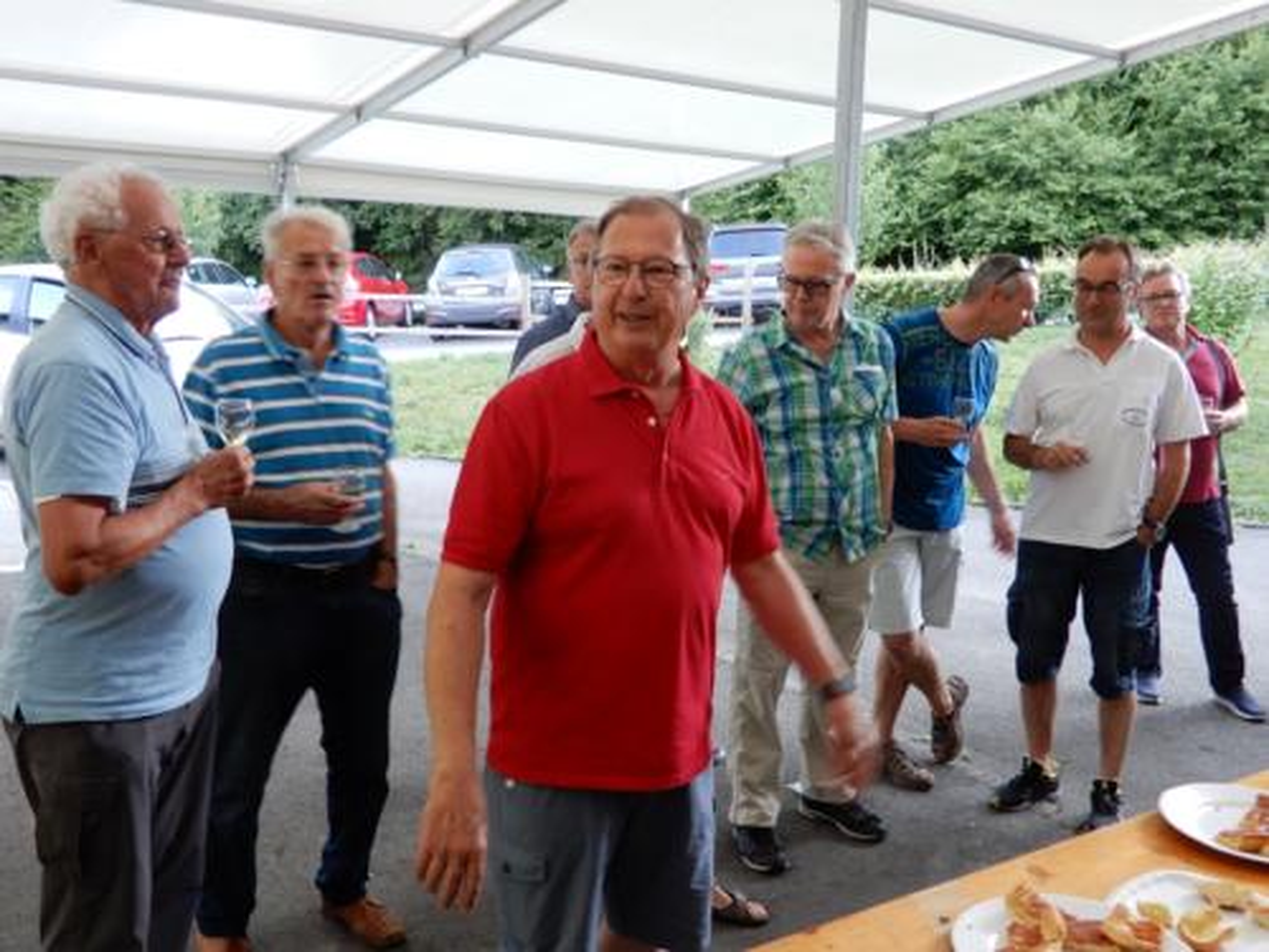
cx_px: 634
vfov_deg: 40.7
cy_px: 476
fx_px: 1283
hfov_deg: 52.6
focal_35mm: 35
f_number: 4
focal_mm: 6.2
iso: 180
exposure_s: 1/30
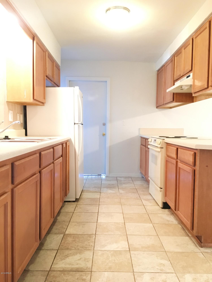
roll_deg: -0.5
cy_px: 141
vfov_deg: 61.7
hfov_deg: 48.2
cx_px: 106
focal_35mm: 29
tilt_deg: -3.6
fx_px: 237
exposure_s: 1/17
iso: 400
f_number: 2.2
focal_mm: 4.15
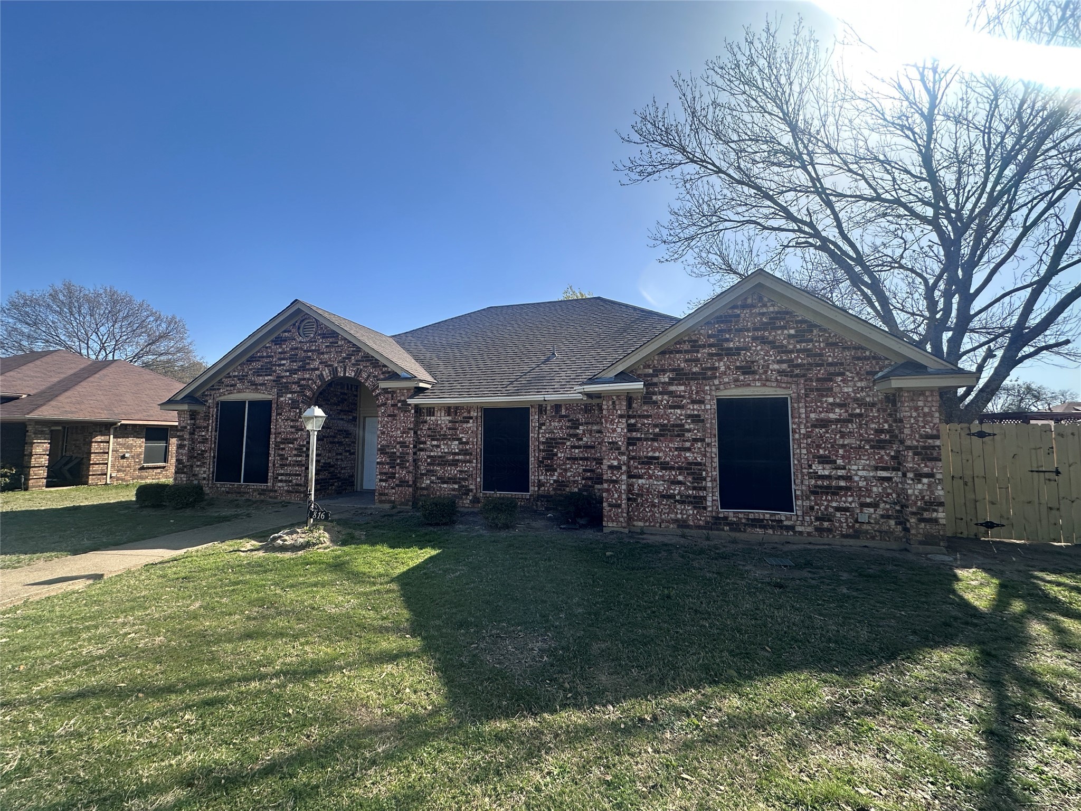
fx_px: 437
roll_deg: +0.1
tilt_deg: +5.4
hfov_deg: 102.1
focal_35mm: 14
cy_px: 406
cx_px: 540
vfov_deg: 85.7
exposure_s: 1/1171
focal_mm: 2.22
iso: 40
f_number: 2.2
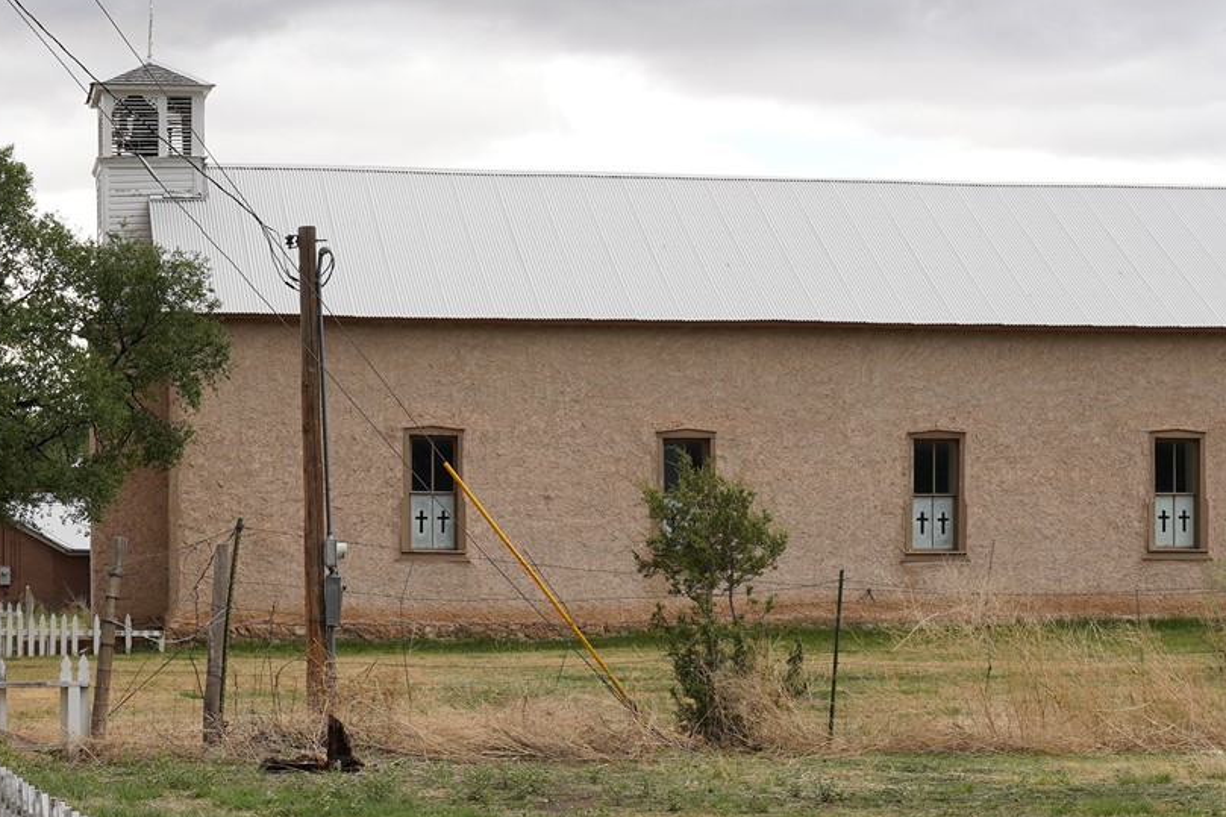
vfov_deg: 14.5
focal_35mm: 94
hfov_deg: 21.7
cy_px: 558
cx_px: 547
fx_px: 3200
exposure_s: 1/50
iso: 100
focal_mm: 38
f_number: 9
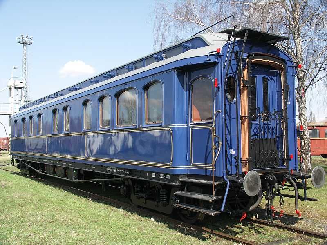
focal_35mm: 35
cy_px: 122
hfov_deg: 52.6
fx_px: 331
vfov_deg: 40.7
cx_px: 164
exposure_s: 1/200
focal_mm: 9.2
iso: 50
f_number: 4.5
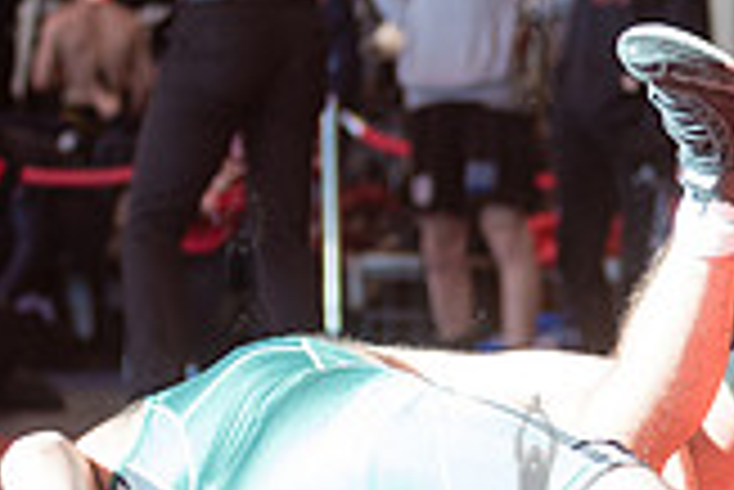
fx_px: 6204
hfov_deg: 6.7
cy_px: 252
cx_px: 1061
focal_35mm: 304
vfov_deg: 4.5
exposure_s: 1/400
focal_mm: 80
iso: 400
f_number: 3.5
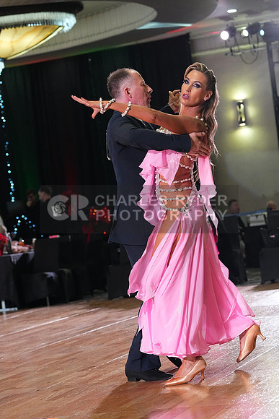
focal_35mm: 95
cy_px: 210
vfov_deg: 21.5
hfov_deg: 14.4
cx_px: 140
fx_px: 1104
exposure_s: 1/400
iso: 6400
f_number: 5
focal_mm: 95
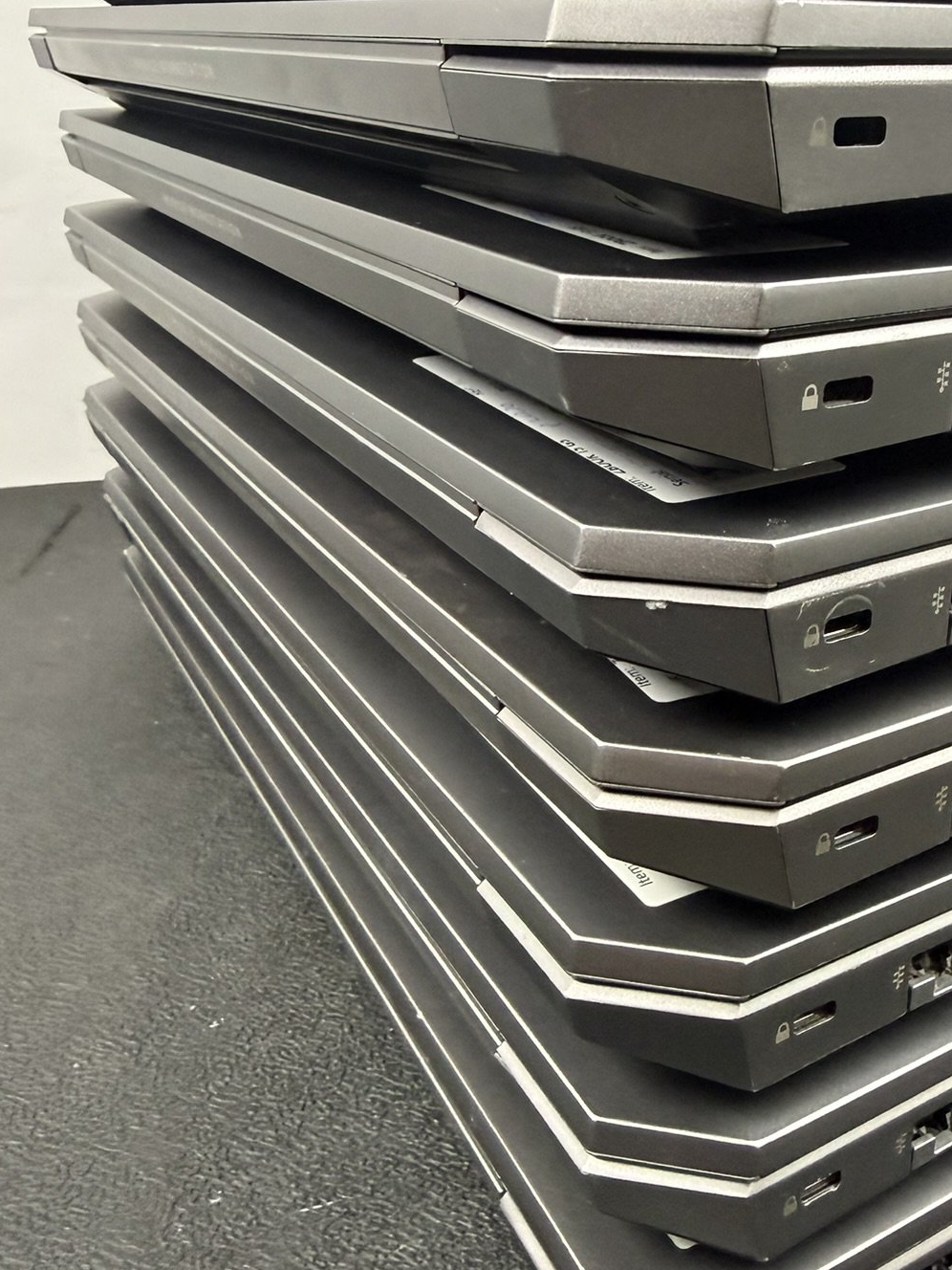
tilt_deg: -17.9
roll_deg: +1.5
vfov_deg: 49.8
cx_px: 708
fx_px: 1357
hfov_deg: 37.8
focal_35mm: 37
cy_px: 510
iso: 400
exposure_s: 1/60
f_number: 2.2
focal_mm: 2.22
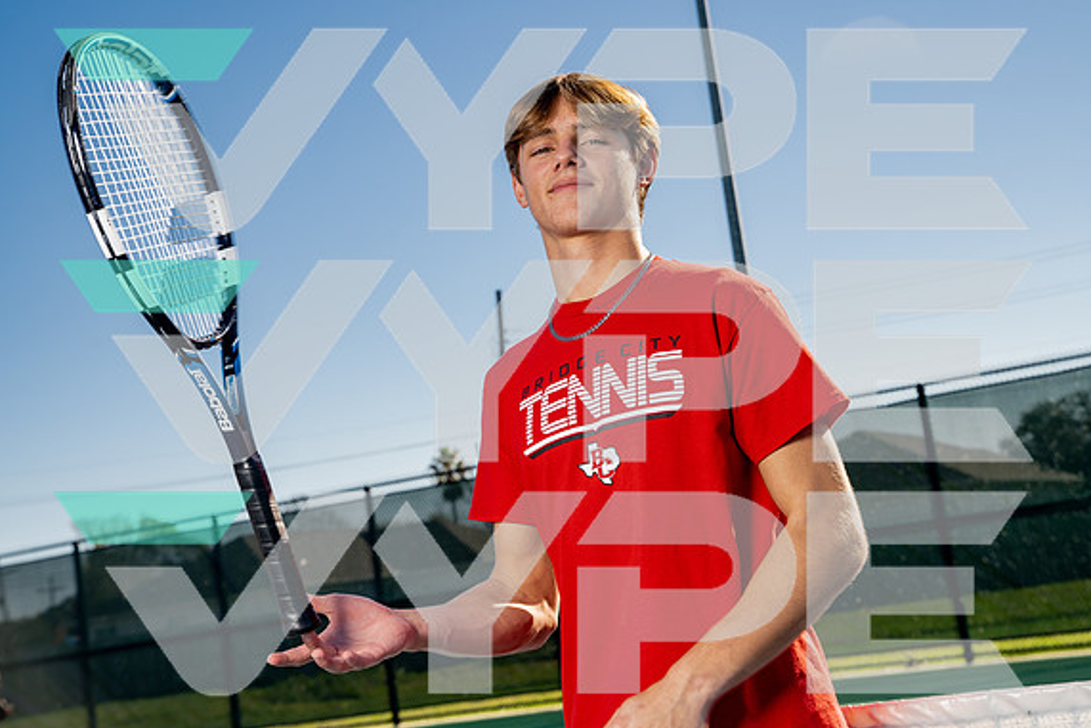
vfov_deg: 20.9
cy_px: 362
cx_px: 546
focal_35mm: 65
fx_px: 1970
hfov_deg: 31.0
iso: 100
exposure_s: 1/250
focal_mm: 64
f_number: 8
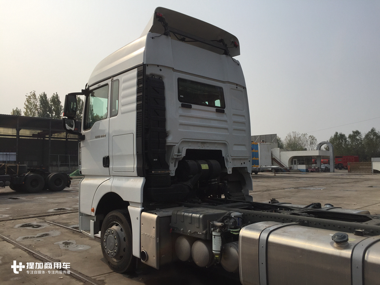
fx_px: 318
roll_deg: +0.6
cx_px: 190
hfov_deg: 61.7
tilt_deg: +5.1
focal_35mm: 29
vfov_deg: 48.2
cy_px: 142
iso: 32
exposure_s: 1/3597
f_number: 2.2
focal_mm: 4.15
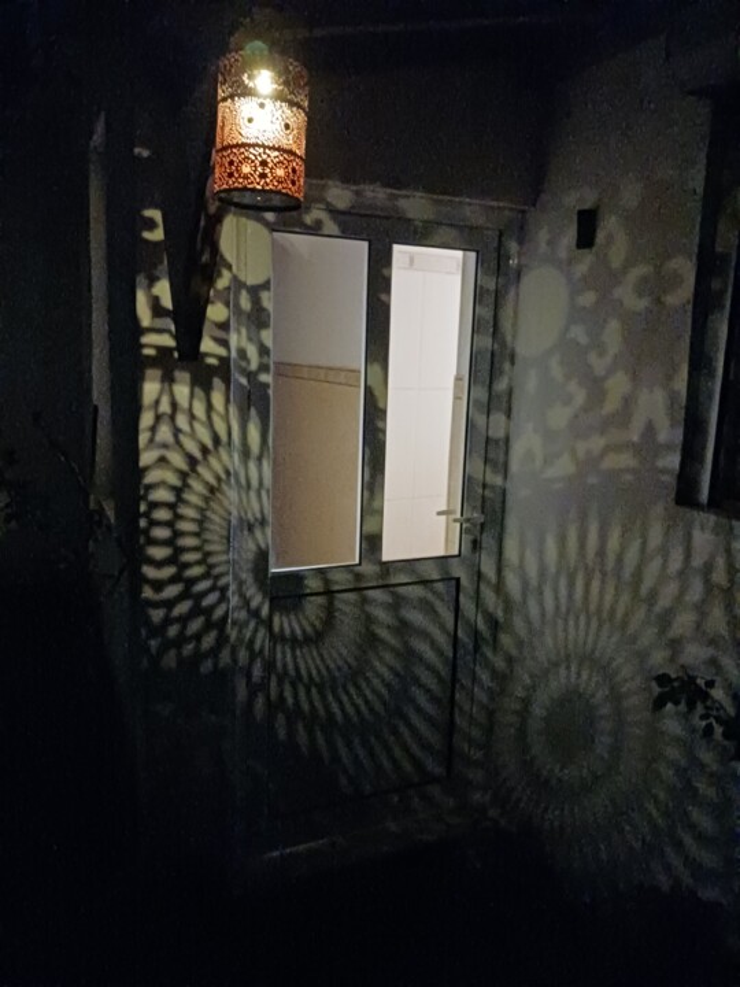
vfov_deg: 65.3
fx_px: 770
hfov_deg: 51.4
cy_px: 494
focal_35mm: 27
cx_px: 370
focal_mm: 4
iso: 5000
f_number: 1.8
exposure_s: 1/10
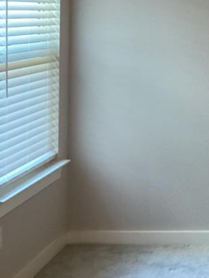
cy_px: 39
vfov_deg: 23.1
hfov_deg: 15.9
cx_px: 336
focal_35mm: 83
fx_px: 667
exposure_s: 1/60
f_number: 2.4
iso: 400
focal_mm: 3.3
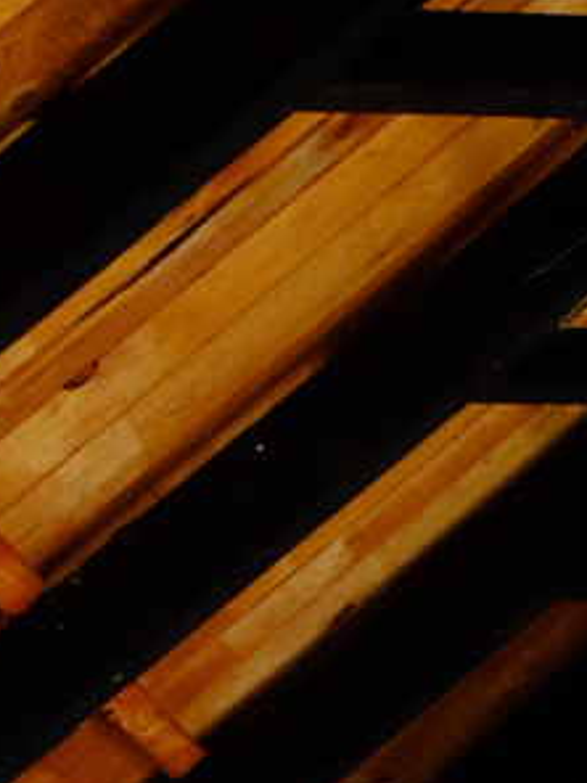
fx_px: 4002
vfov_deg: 10.4
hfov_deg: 7.9
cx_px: 1284
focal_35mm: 177
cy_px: 1476
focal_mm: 22.4
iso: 3200
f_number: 5.6
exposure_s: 1/10
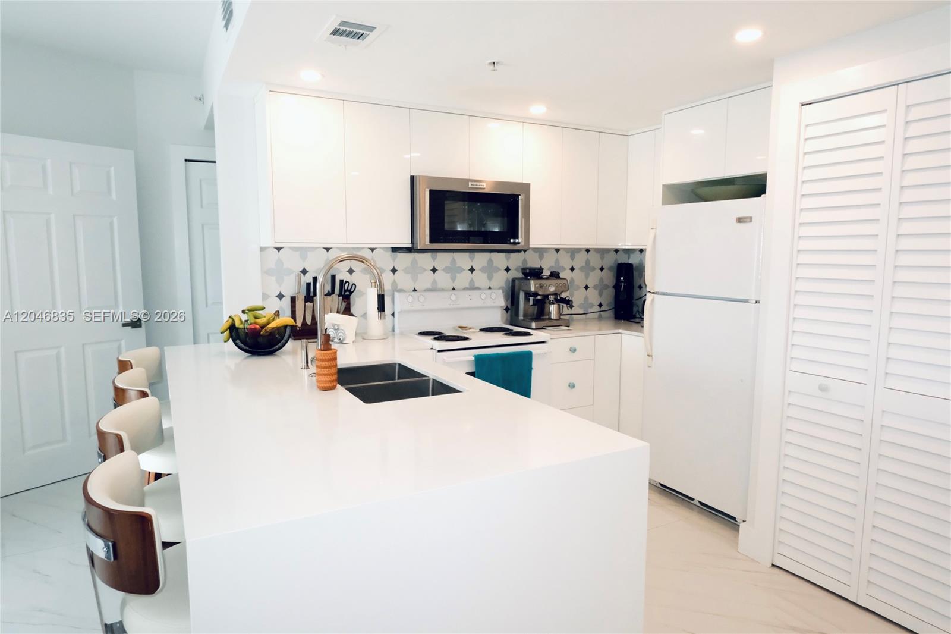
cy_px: 317
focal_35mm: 23
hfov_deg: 76.1
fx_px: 607
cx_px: 476
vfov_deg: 55.1
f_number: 13
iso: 3200
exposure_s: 1/80
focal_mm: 15
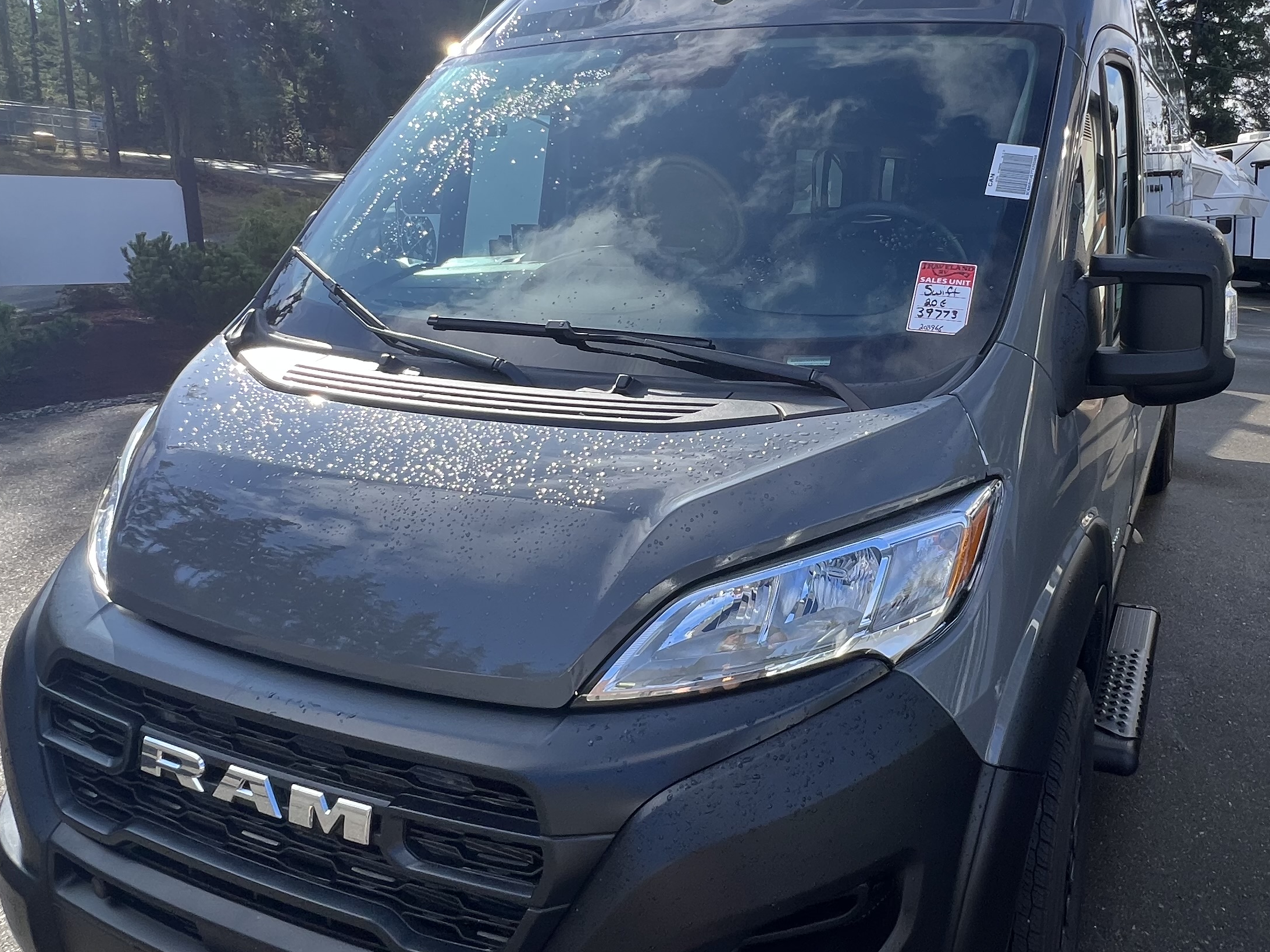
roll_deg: +1.6
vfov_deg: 56.6
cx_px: 857
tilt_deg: -8.4
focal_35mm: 24
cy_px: 402
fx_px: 881
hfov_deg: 69.4
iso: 32
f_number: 1.8
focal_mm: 1.57
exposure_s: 1/579
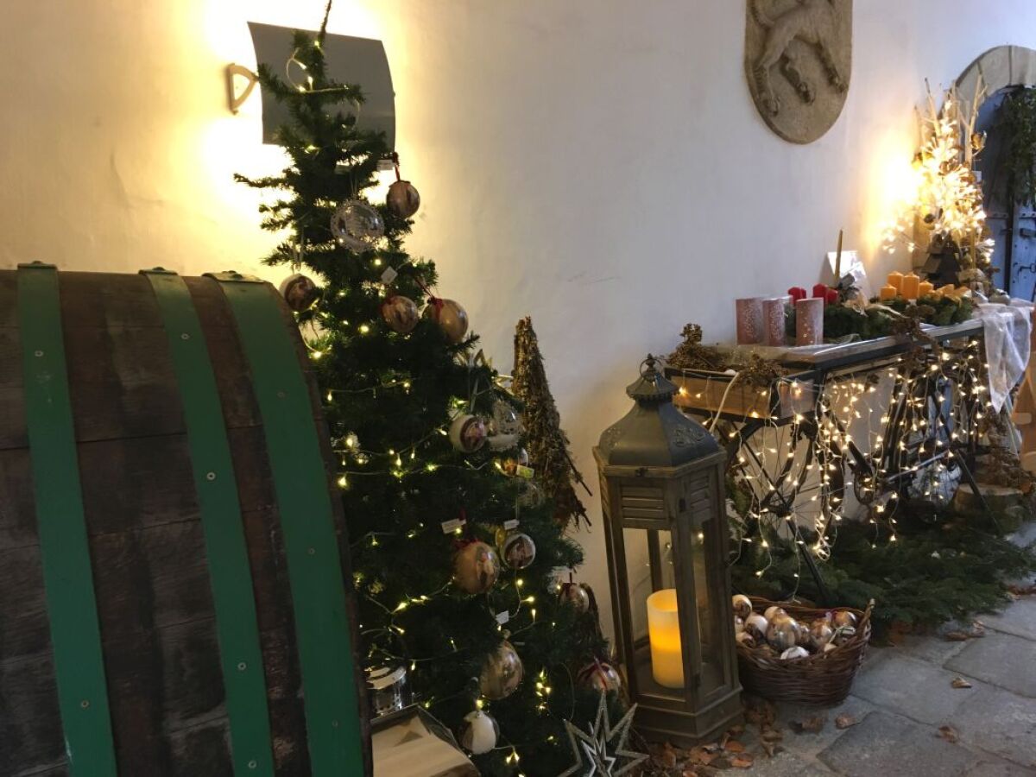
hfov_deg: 61.7
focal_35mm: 29
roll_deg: +1.3
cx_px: 518
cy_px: 388
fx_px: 868
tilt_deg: -7.8
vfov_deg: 48.2
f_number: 2.2
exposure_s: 1/33
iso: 200
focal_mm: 4.15
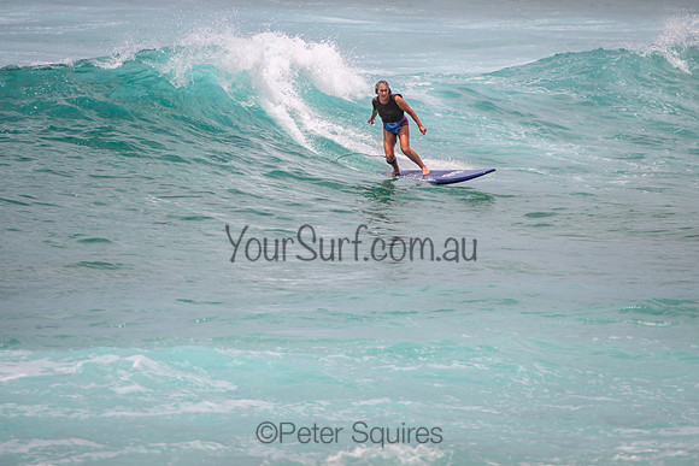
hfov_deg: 3.8
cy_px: 146
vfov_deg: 2.5
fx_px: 10668
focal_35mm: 549
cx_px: 389
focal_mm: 400
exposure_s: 1/2000
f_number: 5.6
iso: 160
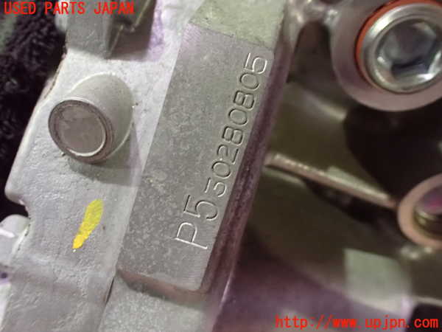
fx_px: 383
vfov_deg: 46.8
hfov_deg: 60.0
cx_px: 221
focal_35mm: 30
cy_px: 166
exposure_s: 1/30
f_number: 2.3
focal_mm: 5.4
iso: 1600
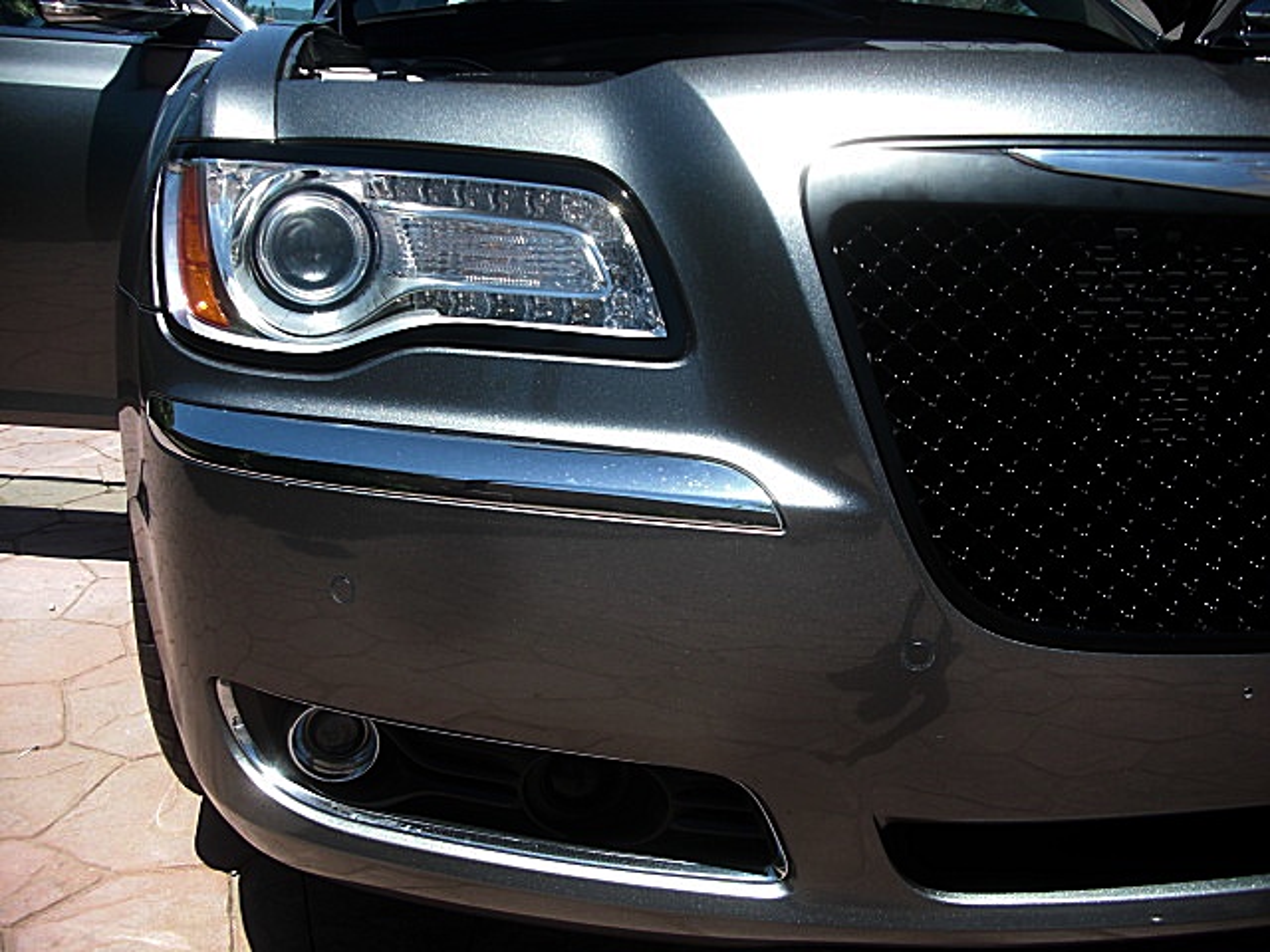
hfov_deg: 51.4
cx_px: 635
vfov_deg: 39.7
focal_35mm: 36
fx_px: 1321
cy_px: 476
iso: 50
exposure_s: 1/500
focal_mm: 6.3
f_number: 2.8
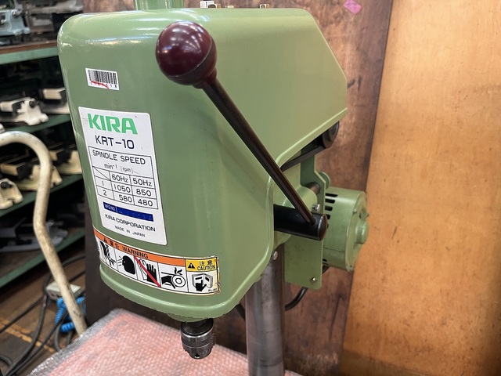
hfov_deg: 67.3
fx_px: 376
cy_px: 188
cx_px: 250
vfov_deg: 53.1
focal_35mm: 26
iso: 125
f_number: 1.6
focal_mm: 5.1
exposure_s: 1/50
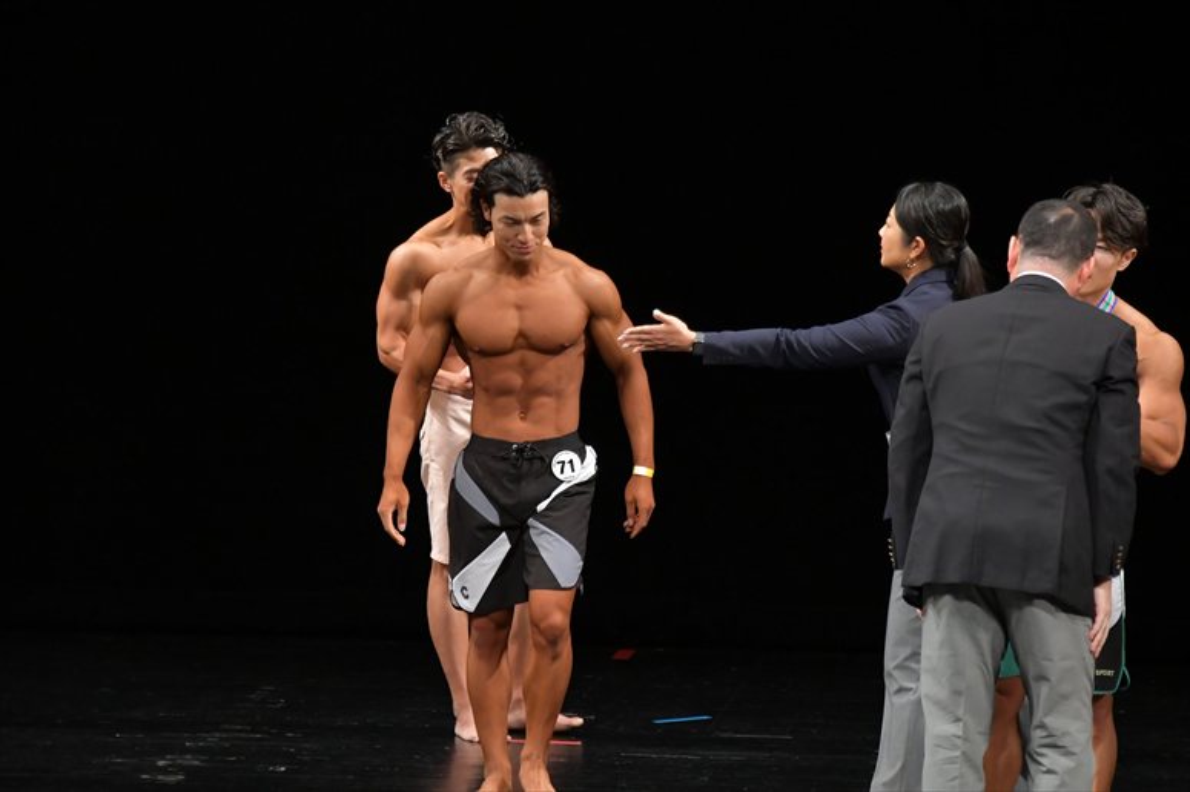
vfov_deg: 4.6
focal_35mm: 300
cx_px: 595
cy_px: 396
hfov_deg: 6.9
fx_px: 9912
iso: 3200
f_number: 5.6
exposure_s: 1/400
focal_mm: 200
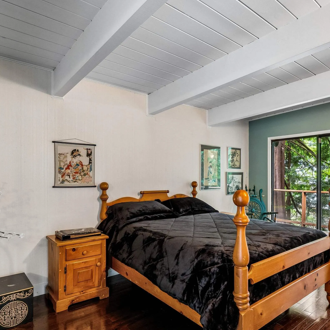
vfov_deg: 67.1
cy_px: 182
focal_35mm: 23
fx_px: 248
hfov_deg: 66.7
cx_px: 197
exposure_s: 1/1.67
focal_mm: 14
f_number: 10
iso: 400
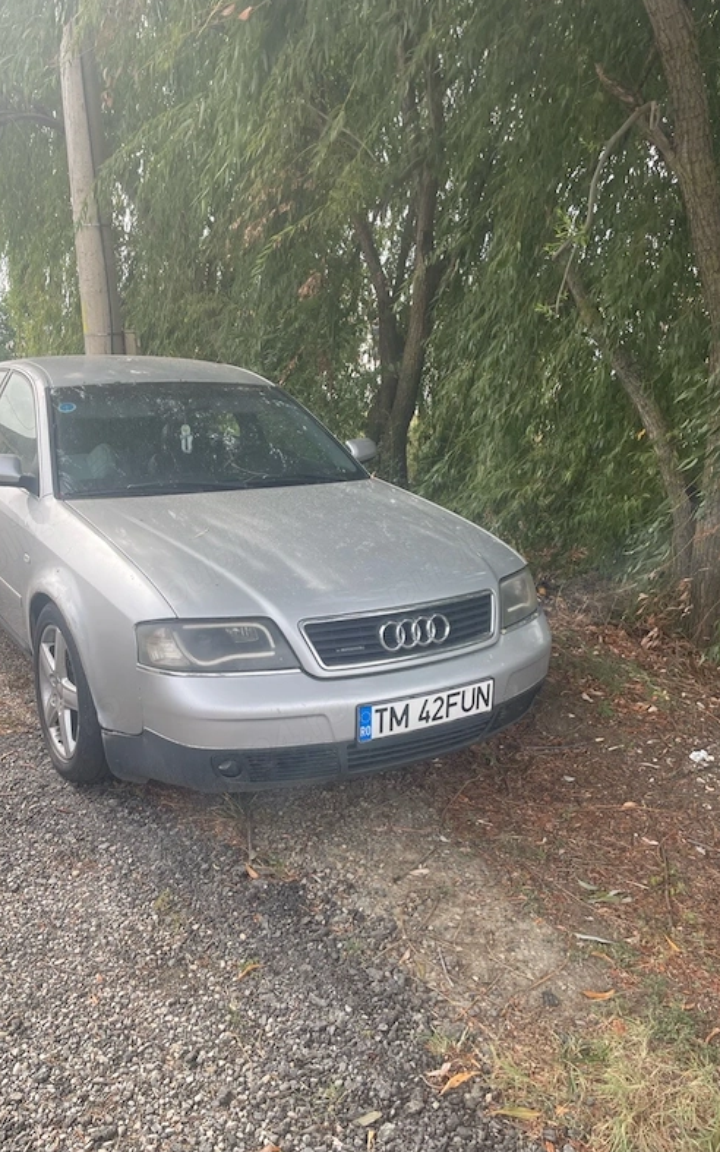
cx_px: 312
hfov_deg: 44.4
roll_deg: +3.0
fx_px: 879
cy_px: 572
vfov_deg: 66.5
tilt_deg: -12.5
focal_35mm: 28
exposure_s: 1/662
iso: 32
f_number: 1.6
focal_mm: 4.2
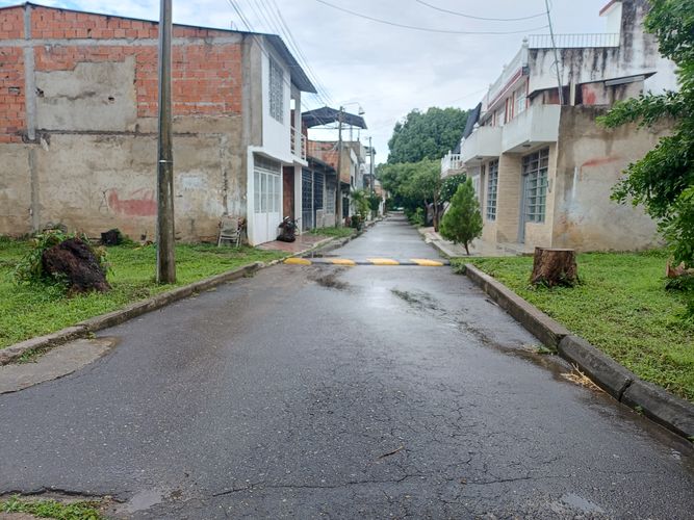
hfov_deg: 69.4
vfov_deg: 54.9
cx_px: 347
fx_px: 501
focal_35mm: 25
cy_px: 260
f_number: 1.8
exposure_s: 1/355
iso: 50
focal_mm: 4.65
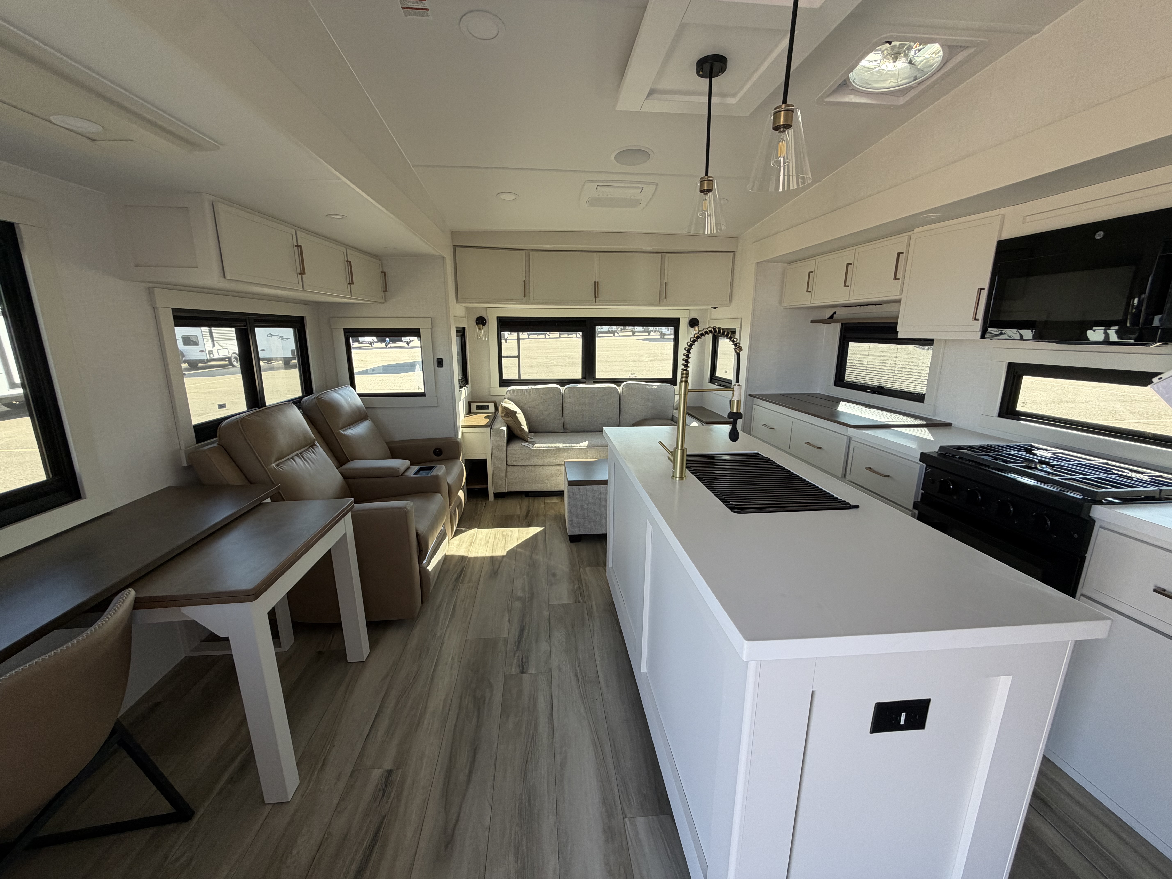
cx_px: 586
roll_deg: +1.5
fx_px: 474
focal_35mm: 14
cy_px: 440
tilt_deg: -13.9
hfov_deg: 102.1
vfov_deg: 85.7
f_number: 2.2
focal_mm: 2.22
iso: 100
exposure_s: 1/121
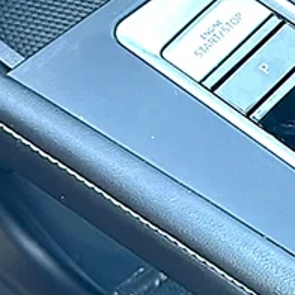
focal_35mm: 123
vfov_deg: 14.2
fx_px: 1186
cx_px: 503
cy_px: 94
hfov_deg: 13.0
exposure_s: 1/77
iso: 100
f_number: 1.78
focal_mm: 6.86
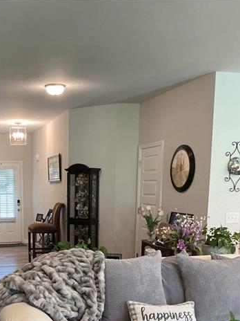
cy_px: 263
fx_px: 444
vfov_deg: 38.0
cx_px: 56
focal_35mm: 48
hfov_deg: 29.7
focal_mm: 3
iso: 160
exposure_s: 1/60
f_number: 1.8
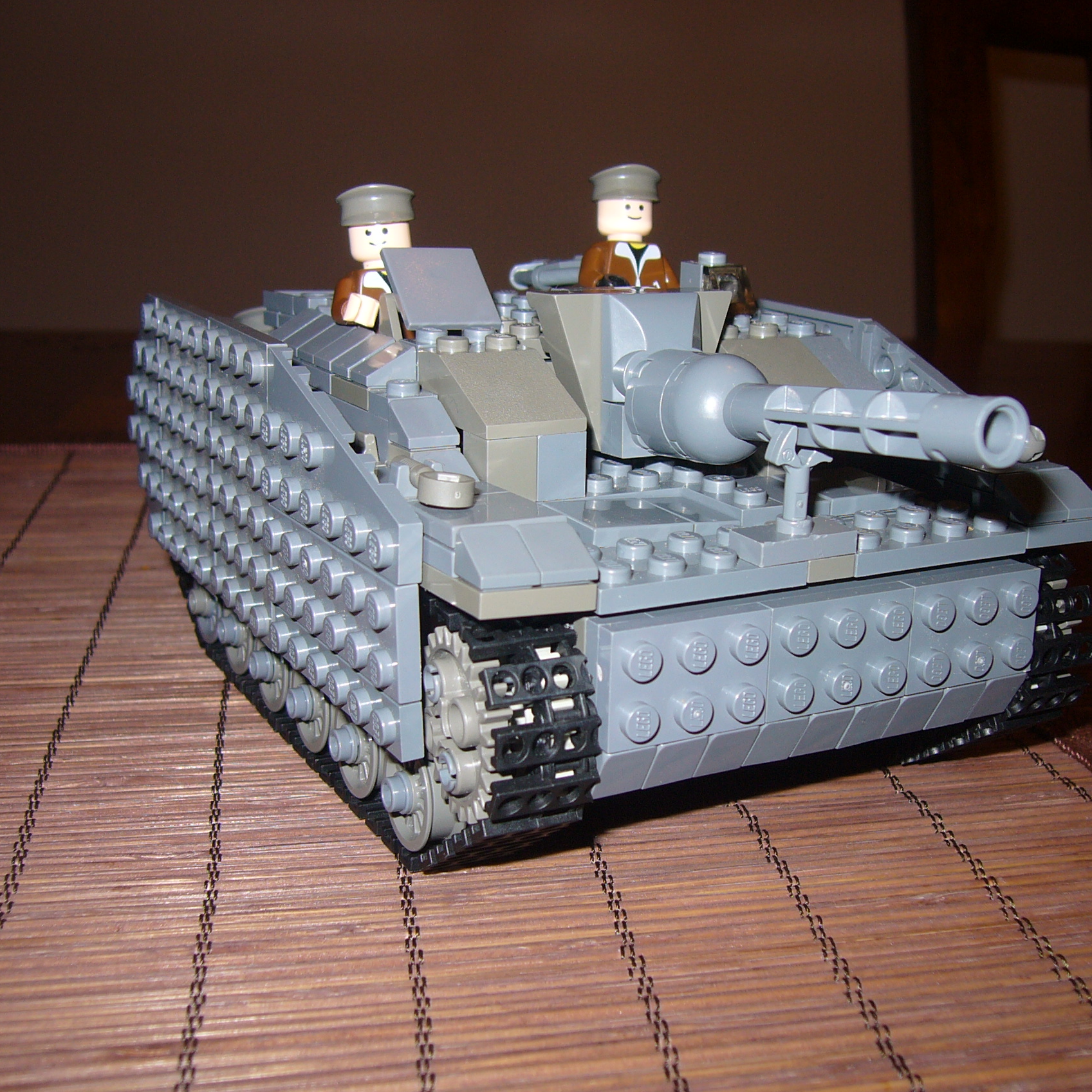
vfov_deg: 40.0
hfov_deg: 40.0
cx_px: 589
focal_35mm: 42
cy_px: 549
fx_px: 1499
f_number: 2.8
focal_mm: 5.8
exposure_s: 1/60
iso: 64
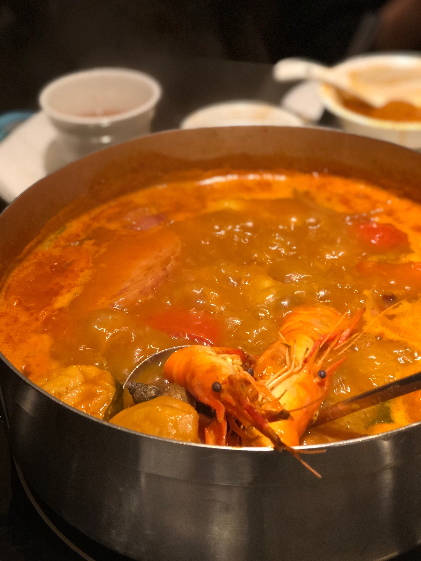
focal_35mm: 58
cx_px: 209
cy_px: 276
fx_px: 940
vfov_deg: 33.2
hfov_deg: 25.2
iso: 320
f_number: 2.8
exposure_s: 1/50
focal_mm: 6.6
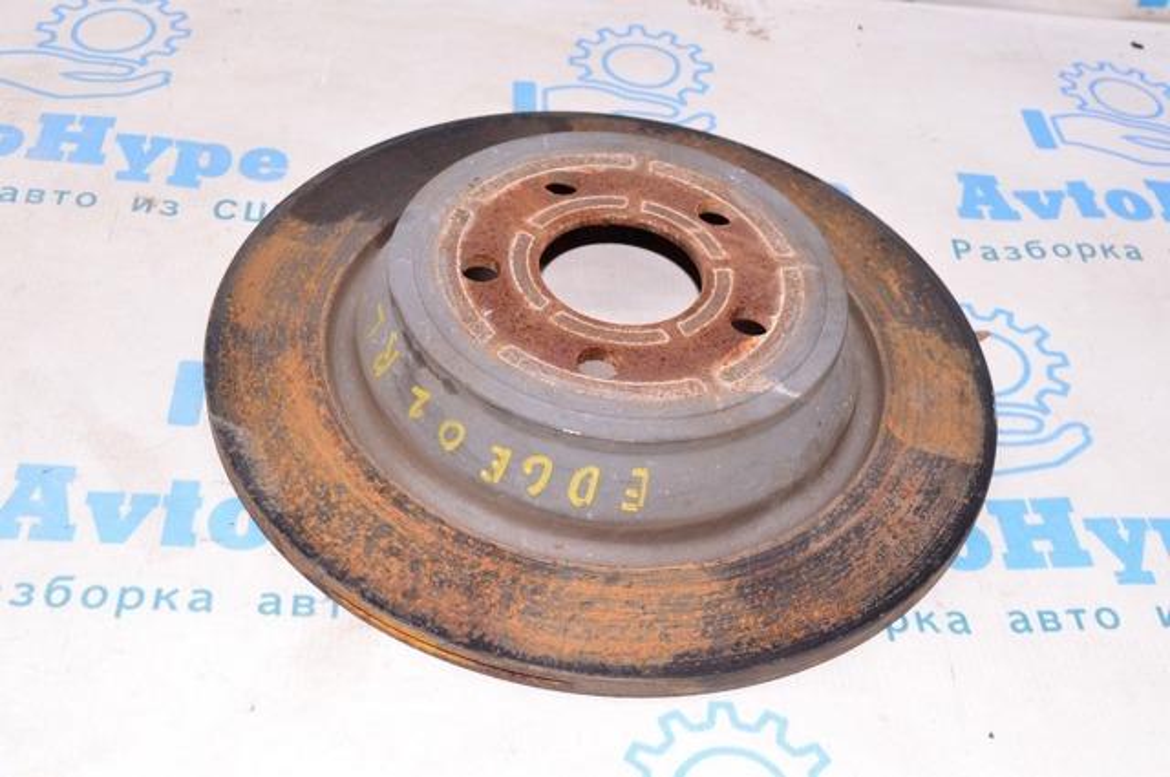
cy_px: 388
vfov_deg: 29.8
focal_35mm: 45
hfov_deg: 43.7
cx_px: 585
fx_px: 1461
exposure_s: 1/125
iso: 1600
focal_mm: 30
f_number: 8
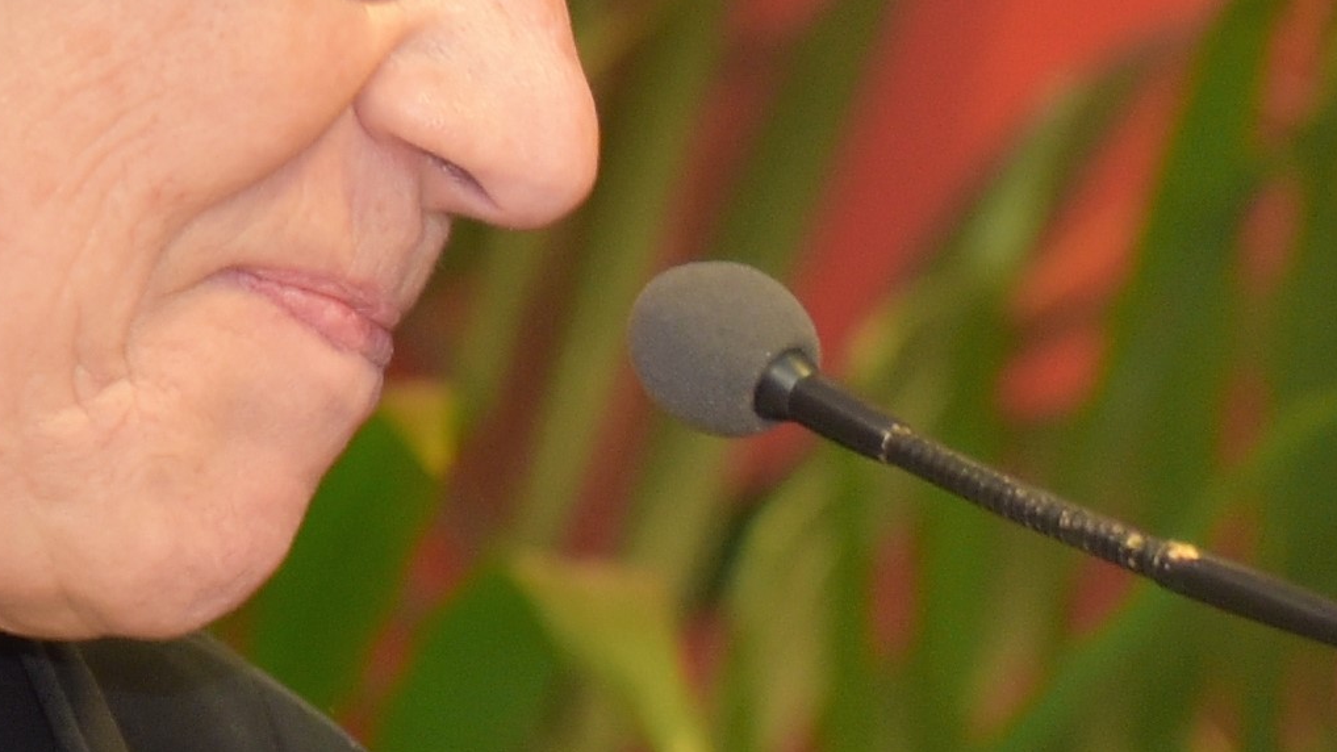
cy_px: 549
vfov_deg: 2.2
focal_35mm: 553
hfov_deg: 3.9
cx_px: 1154
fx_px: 19604
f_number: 4
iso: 900
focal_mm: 105
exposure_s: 1/60
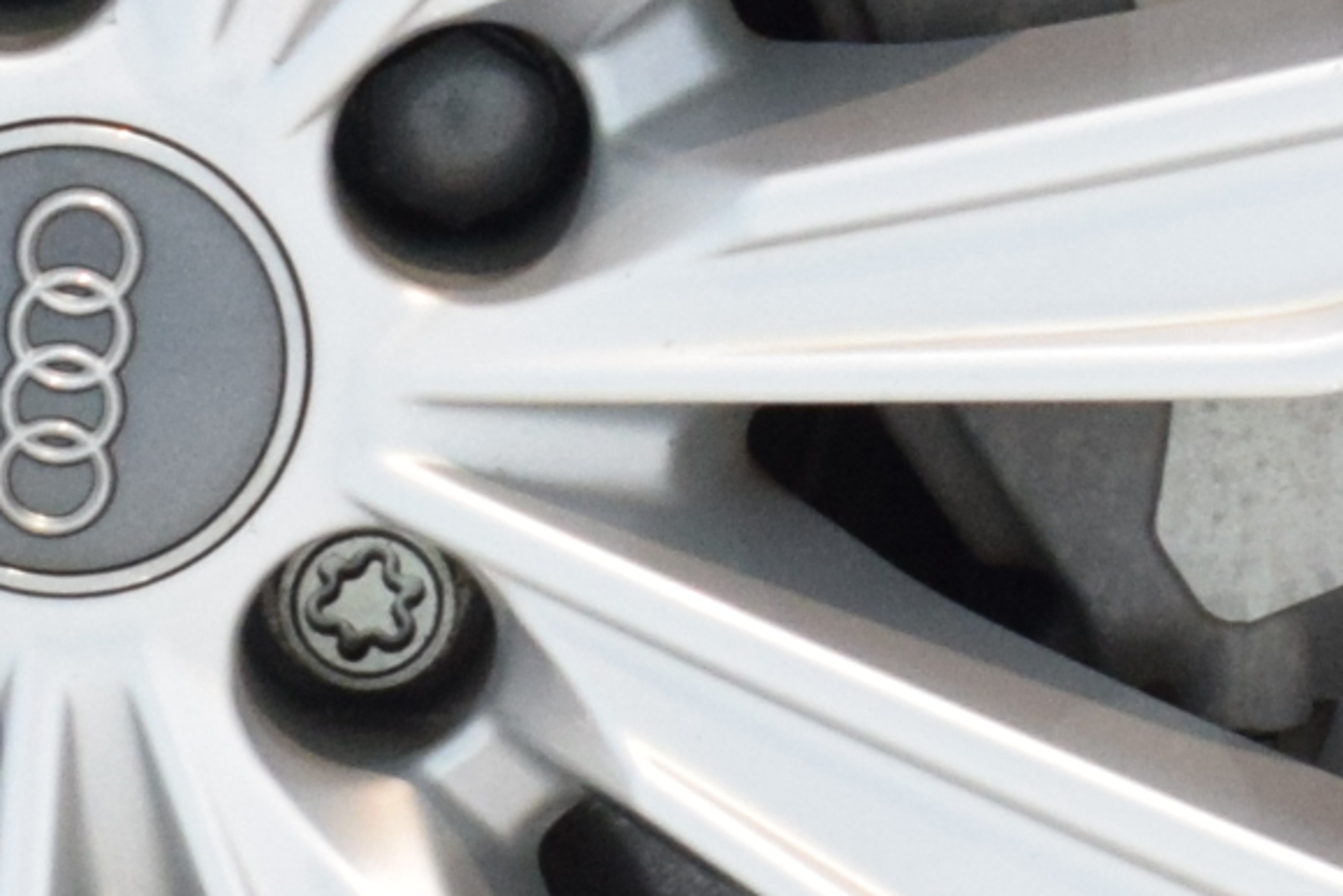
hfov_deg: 6.5
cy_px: 345
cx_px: 100
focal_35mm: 314
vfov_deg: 4.4
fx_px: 11711
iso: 1000
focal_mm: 27
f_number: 5.6
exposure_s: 1/100
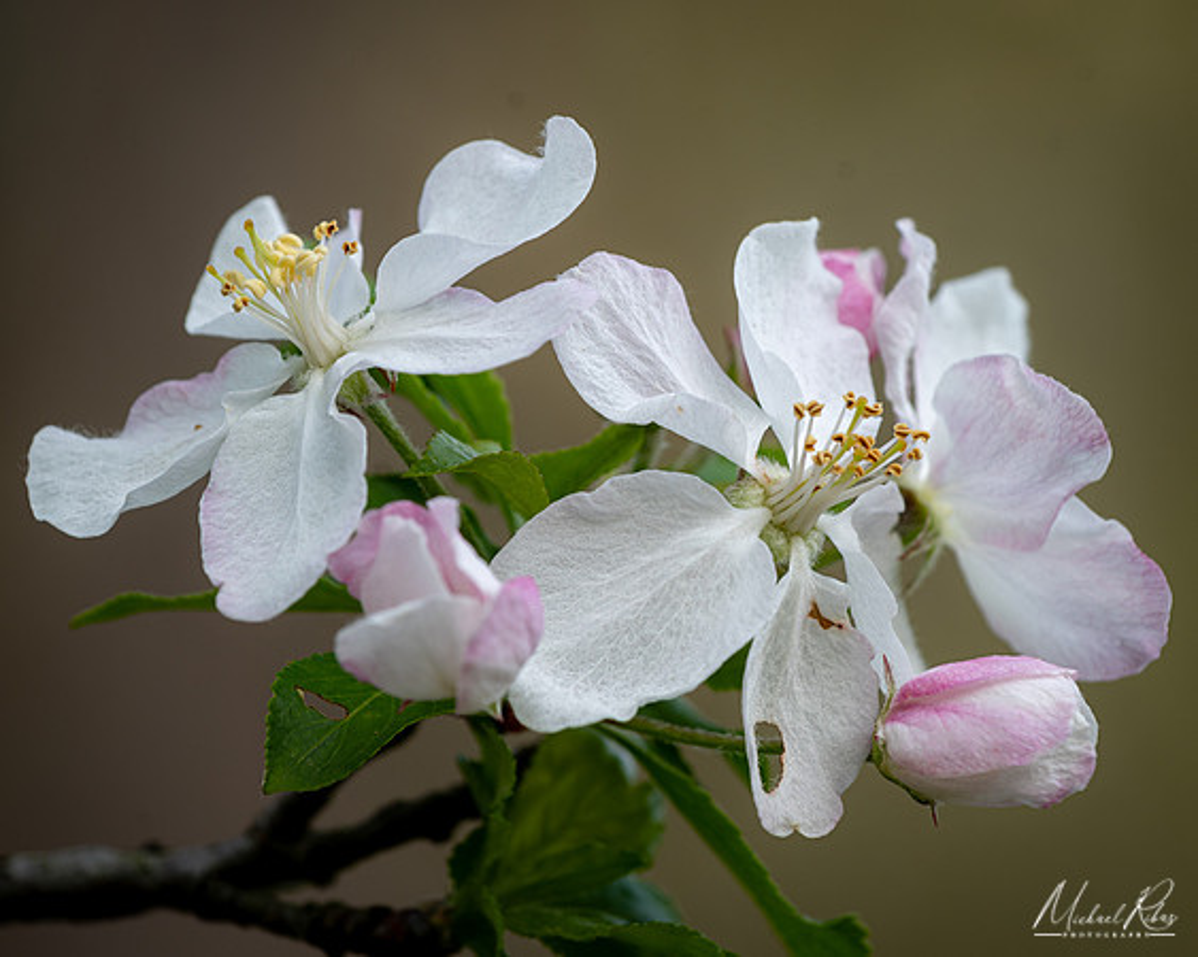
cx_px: 592
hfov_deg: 5.7
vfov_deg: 4.6
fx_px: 11975
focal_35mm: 338
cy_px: 478
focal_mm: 200
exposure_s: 1/15
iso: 100
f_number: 8
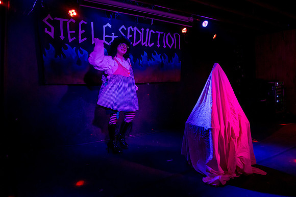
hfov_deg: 65.5
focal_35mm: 28
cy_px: 83
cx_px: 171
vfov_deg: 46.5
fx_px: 228
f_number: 4
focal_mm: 24
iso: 5000
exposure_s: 1/80
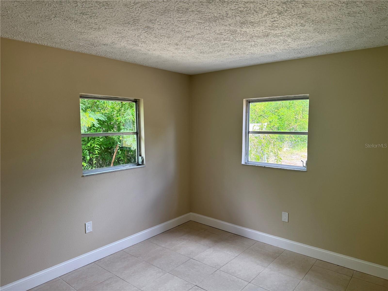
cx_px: 194
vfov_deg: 56.8
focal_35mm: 24
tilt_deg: -4.9
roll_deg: +0.4
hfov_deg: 71.6
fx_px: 269
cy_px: 146
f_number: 1.78
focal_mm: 6.76
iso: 100
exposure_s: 1/342
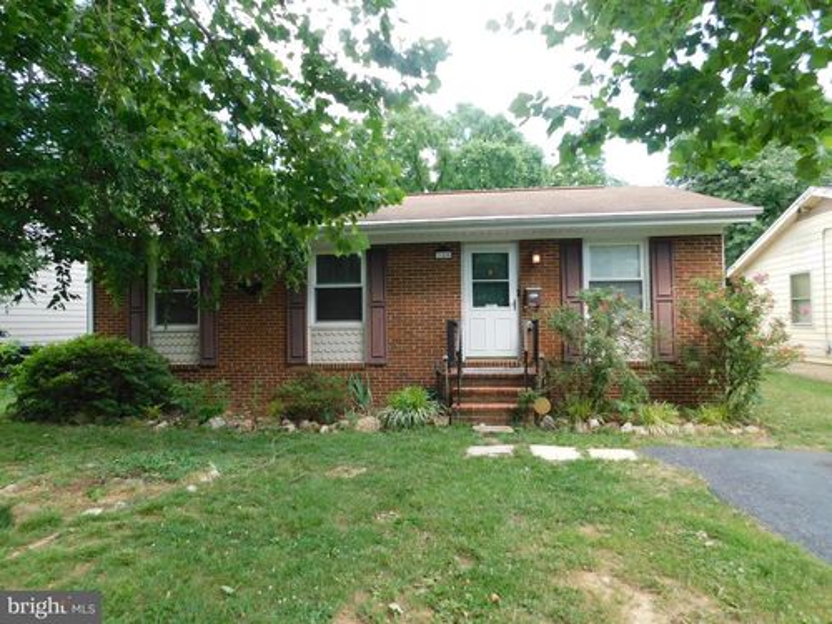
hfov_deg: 73.9
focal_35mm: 23
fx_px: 553
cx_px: 416
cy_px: 312
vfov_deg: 58.9
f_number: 3
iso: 125
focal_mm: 4
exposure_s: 1/200
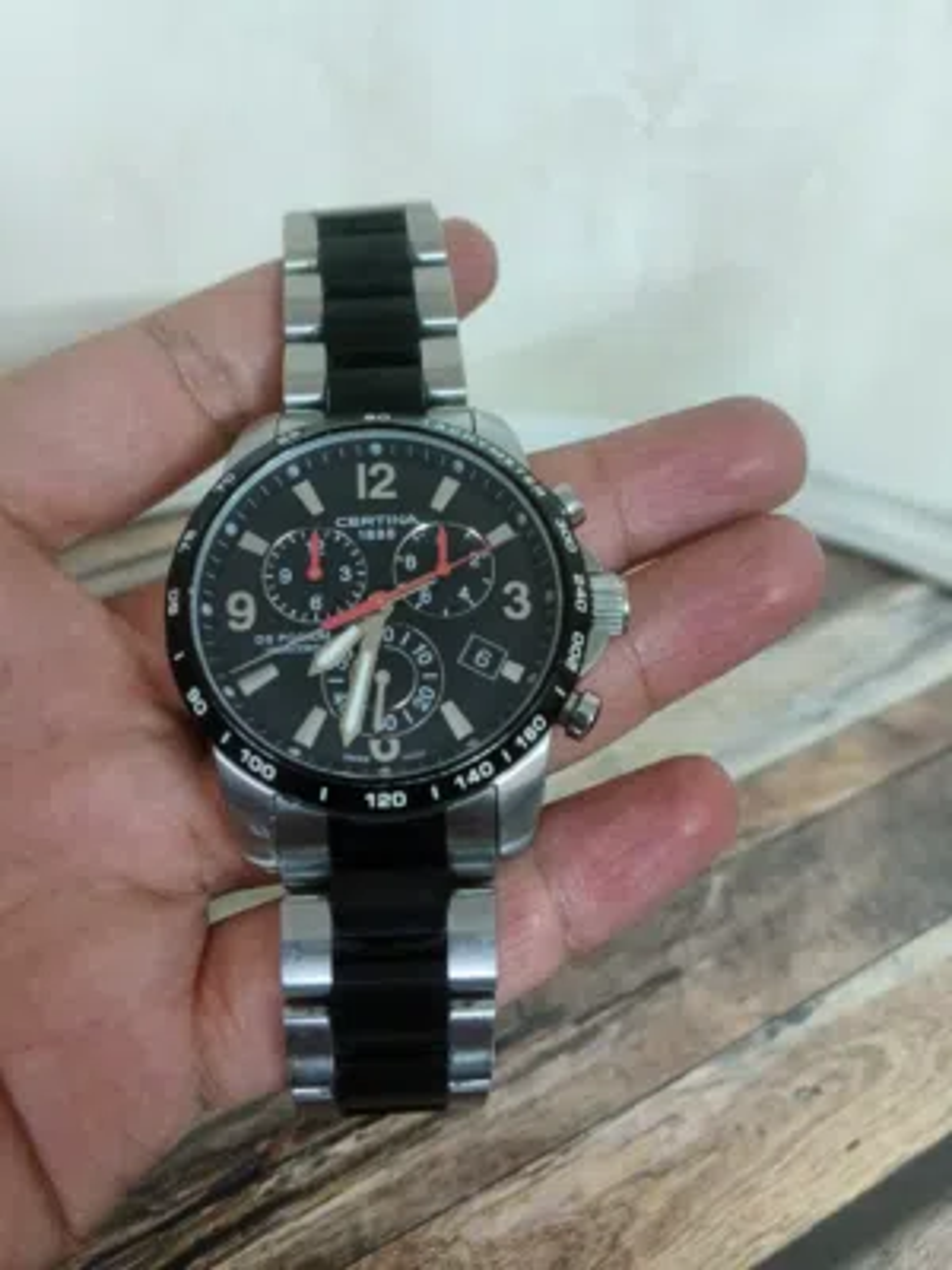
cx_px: 476
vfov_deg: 65.3
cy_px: 635
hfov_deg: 51.4
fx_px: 990
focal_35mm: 27
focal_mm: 4.11
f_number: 1.6
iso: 1203
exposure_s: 1/33.3
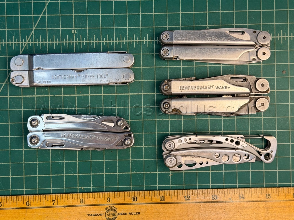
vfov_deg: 30.3
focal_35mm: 48
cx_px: 147
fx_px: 408
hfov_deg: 39.7
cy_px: 110
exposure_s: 1/396
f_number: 1.78
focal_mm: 6.76
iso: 80
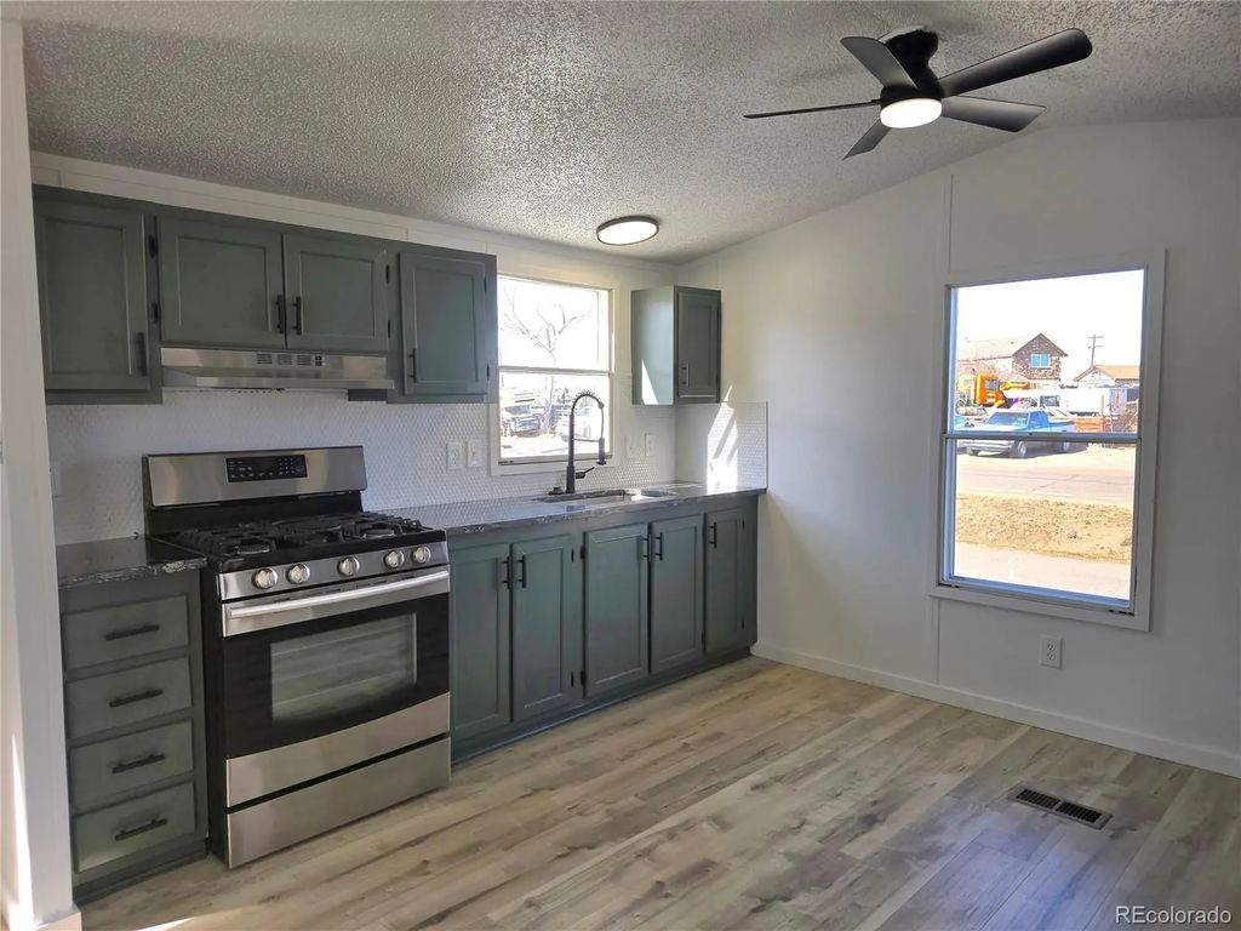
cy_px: 466
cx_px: 620
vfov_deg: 58.9
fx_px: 825
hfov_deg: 73.9
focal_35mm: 23
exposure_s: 1/120
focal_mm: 6.3
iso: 12
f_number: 1.7
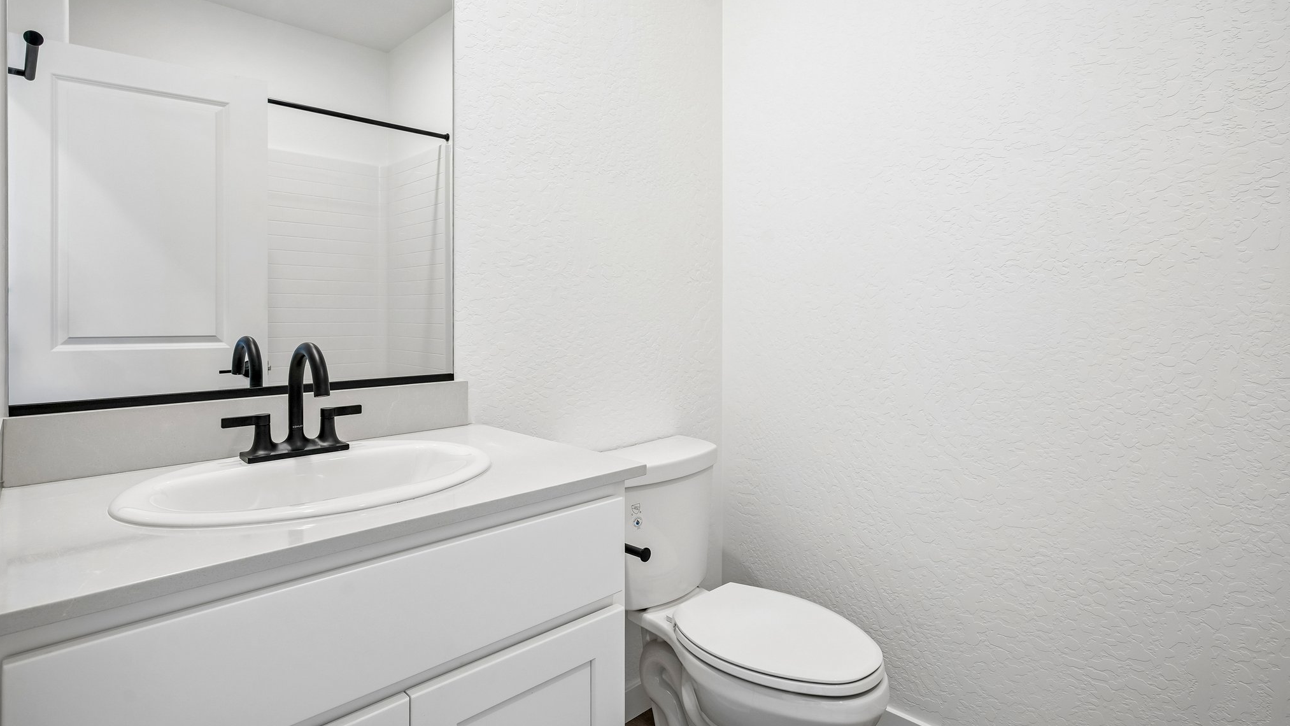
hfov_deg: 92.7
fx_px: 616
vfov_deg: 61.0
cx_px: 649
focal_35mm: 18
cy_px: 340
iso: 400
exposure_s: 1/25
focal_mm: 17
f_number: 8
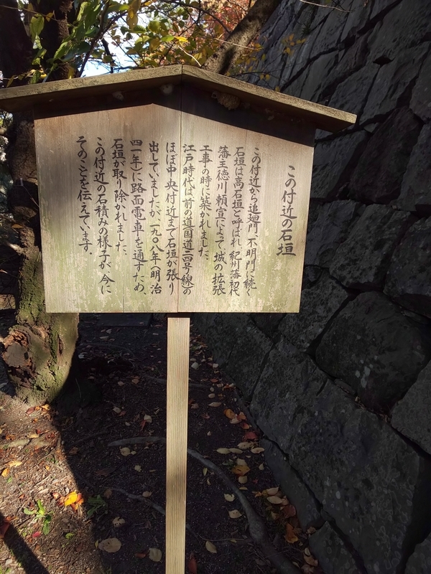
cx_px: 216
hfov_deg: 66.0
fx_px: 332
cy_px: 287
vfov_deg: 81.7
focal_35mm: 20
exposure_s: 1/184
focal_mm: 3.45
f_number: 1.94
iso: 28
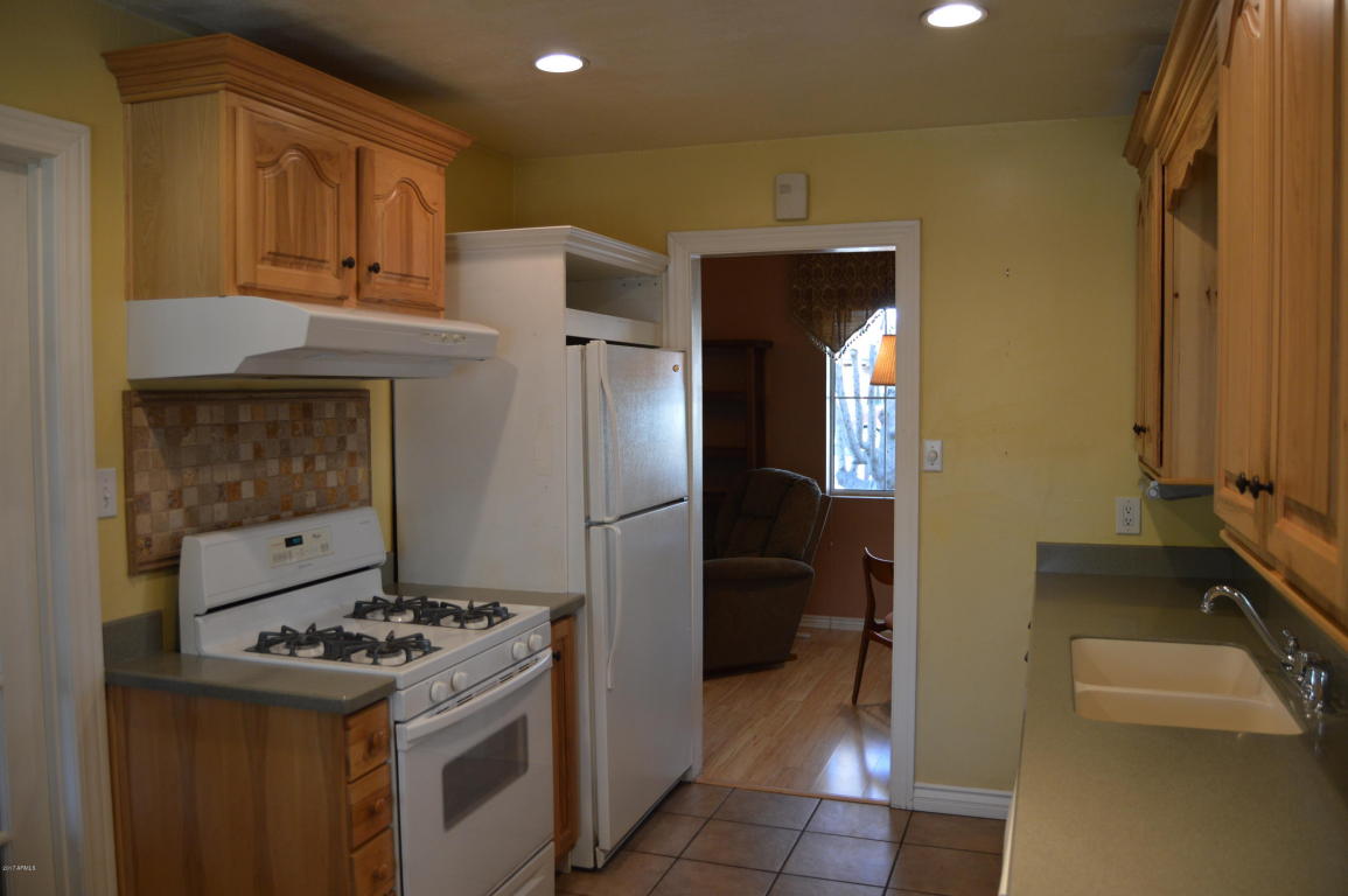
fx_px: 1010
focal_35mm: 27
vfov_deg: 47.9
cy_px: 448
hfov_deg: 67.4
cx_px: 674
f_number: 3.5
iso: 450
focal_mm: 18
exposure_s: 1/60
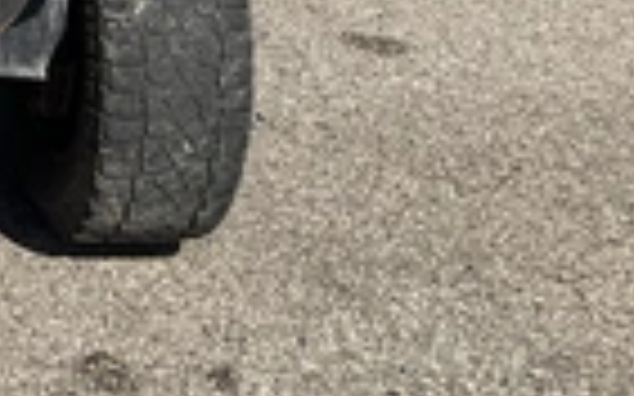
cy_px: -256
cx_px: -256
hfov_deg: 21.0
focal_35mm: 87
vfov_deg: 13.8
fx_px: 1503
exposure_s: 1/2058
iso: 25
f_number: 1.8
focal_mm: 3
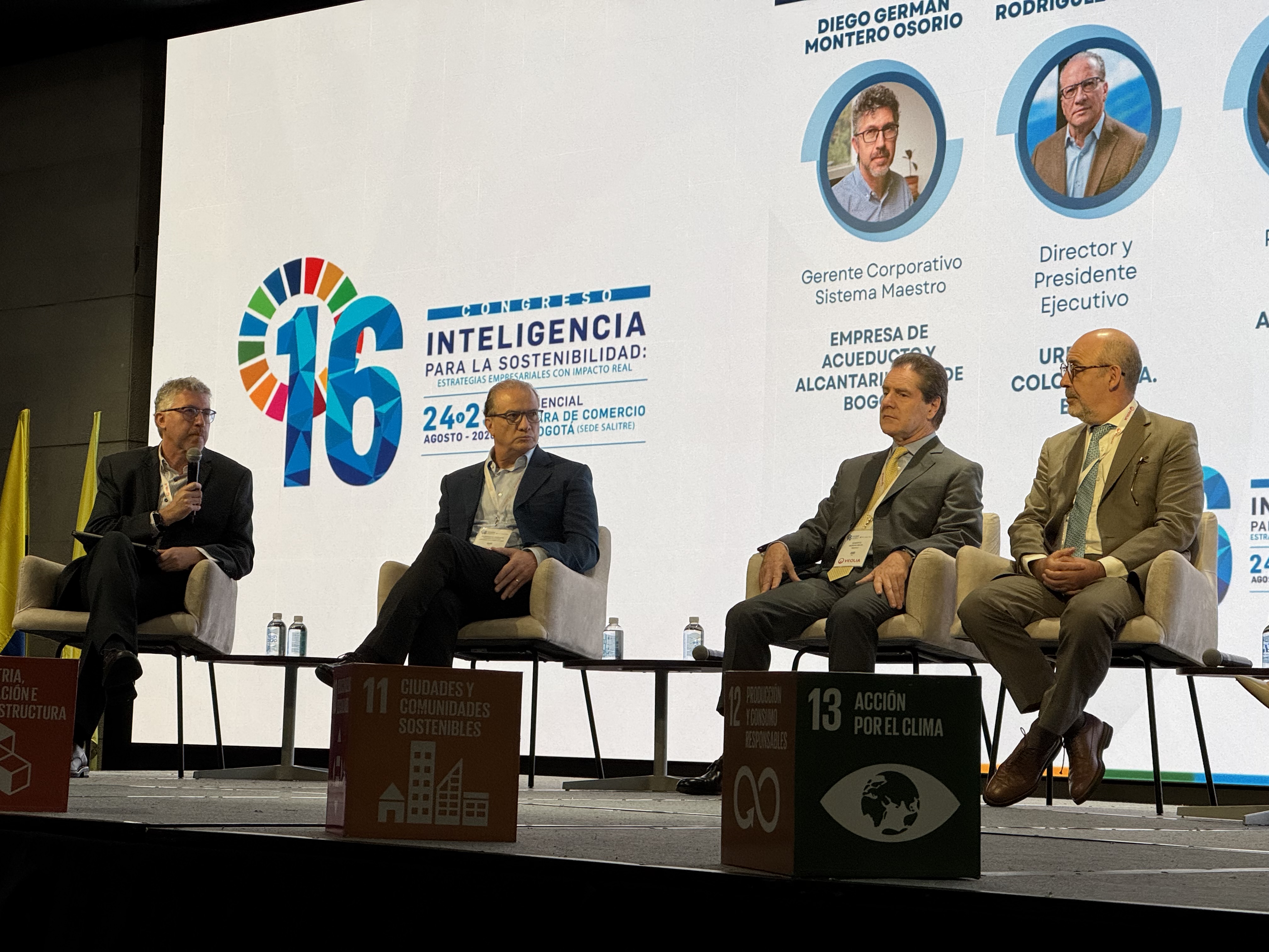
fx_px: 2823
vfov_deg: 19.1
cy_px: 476
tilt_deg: +6.3
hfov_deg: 25.3
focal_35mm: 77
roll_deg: -1.6
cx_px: 634
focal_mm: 9
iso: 160
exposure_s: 1/120
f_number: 2.8
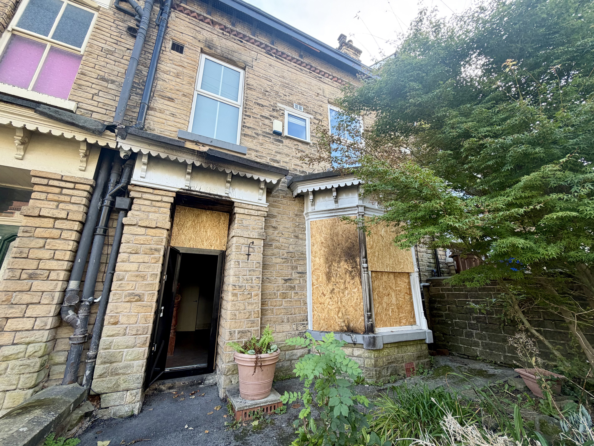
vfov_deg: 85.7
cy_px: 223
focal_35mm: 14
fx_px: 240
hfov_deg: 102.1
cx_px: 297
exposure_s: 1/121
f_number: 2.2
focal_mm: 2.22
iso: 50
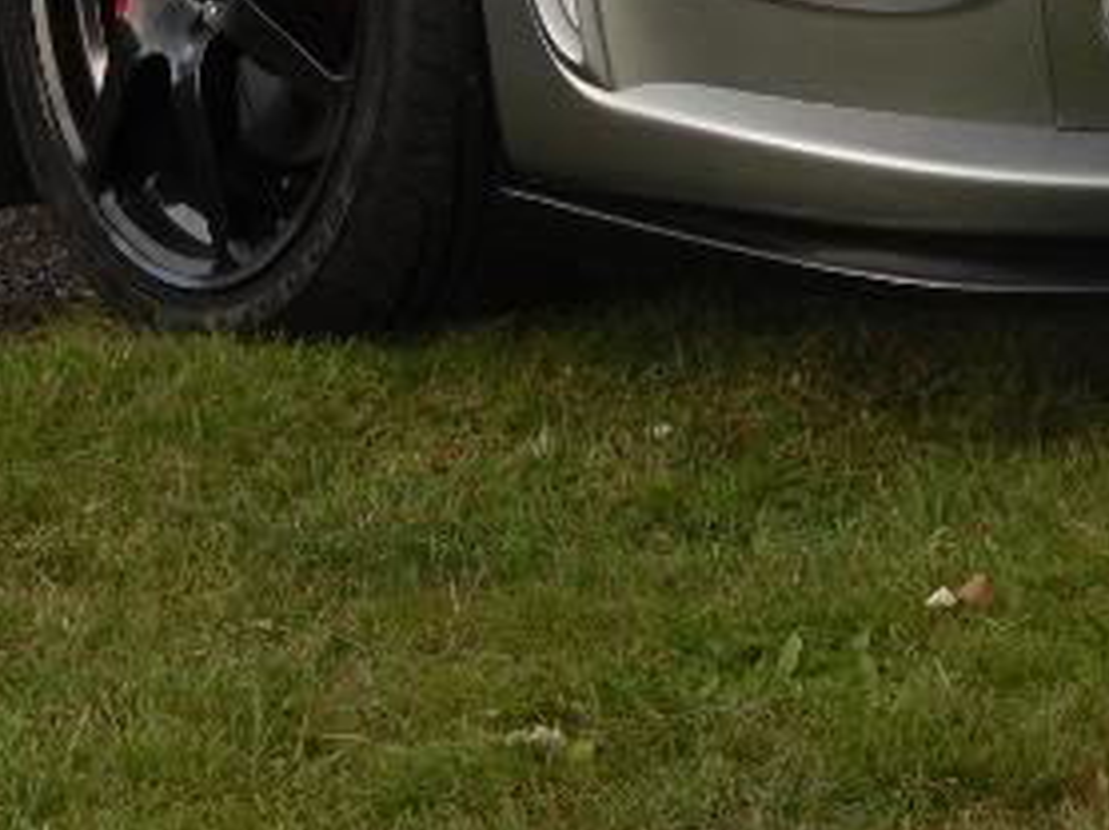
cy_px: -435
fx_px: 4129
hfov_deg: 15.3
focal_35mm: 129
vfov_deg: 11.0
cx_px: 674
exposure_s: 1/181
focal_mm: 6.3
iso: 80
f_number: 3.5
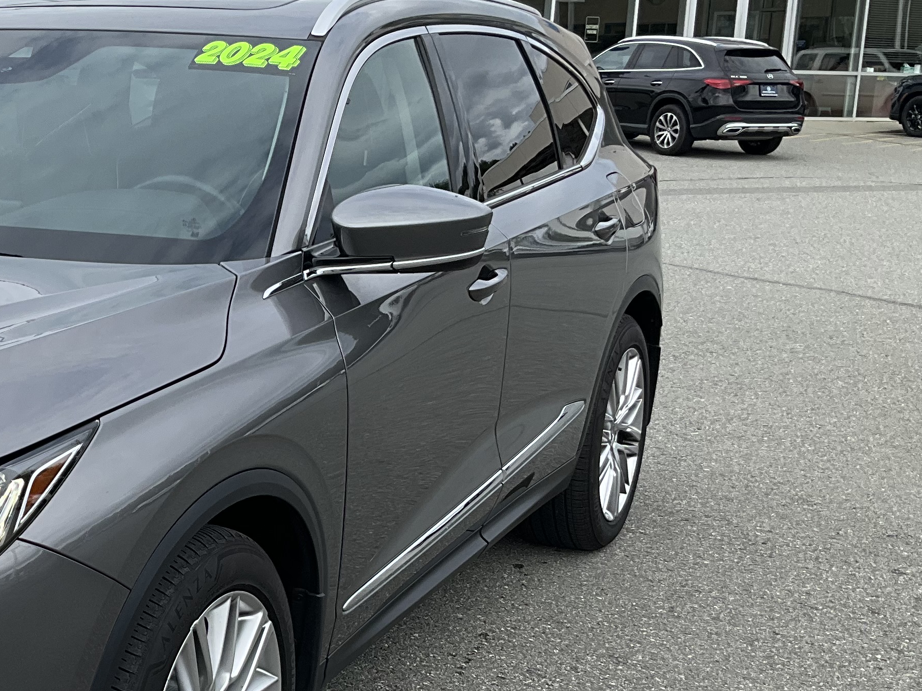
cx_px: 60
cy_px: 479
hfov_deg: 28.5
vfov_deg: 22.5
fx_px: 1731
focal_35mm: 65
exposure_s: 1/842
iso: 25
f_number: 1.8
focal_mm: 3
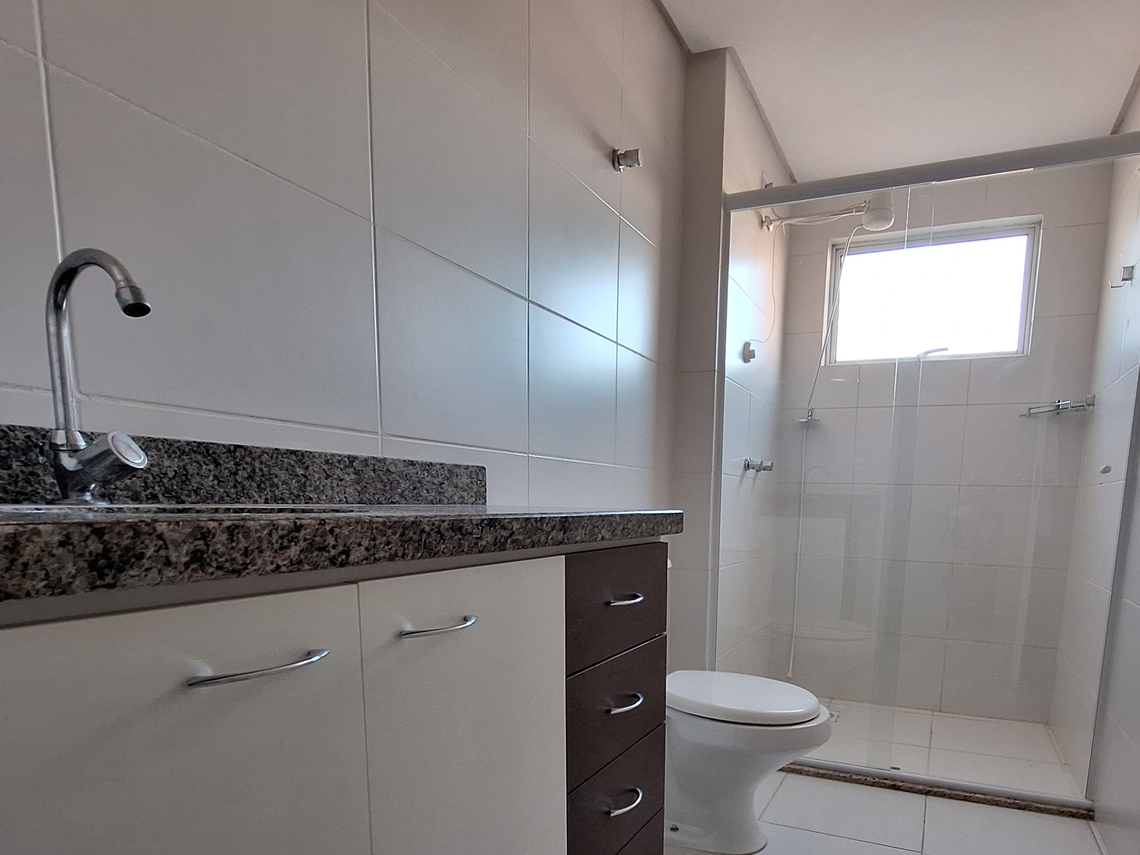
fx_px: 659
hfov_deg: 81.1
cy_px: 619
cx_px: 666
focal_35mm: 20
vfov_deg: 62.9
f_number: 2.2
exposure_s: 1/50
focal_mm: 1.74
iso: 80
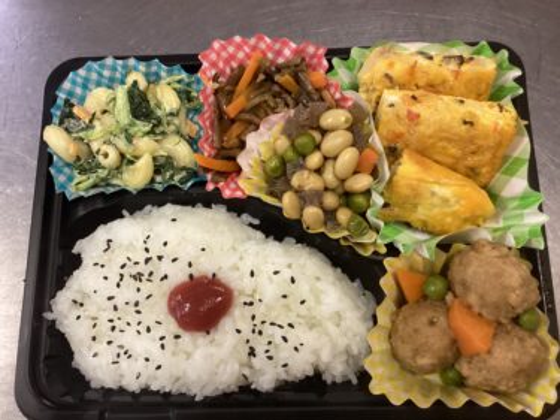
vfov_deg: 45.4
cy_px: 210
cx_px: 280
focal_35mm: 31
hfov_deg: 58.4
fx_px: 501
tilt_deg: -76.7
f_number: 2.4
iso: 200
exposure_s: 1/60
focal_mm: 3.3
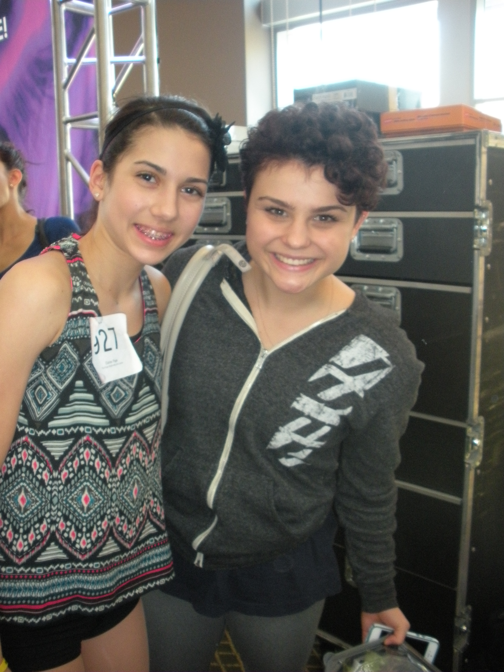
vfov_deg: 52.6
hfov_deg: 40.7
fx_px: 679
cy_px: 336
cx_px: 252
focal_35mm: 35
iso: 400
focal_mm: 6.3
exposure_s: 1/30
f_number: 3.5
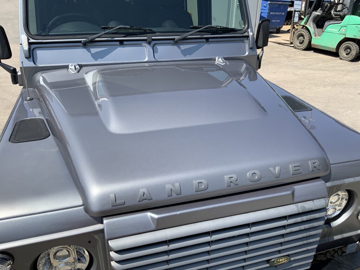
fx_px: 302
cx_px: 180
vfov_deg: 48.2
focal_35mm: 29
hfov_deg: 61.7
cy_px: 135
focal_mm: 3
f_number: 1.8
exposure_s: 1/1490
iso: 16
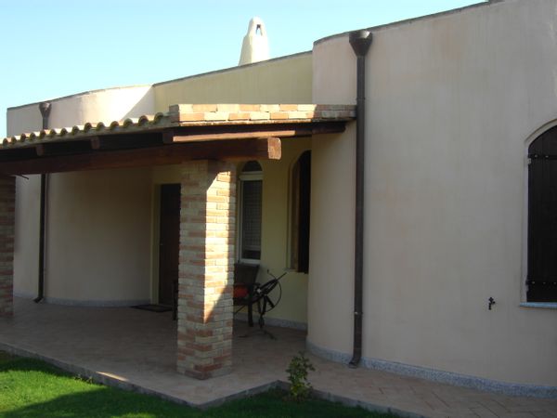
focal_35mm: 35
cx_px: 278
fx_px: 563
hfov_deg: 52.6
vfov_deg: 40.7
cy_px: 209
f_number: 4.8
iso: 50
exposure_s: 1/150
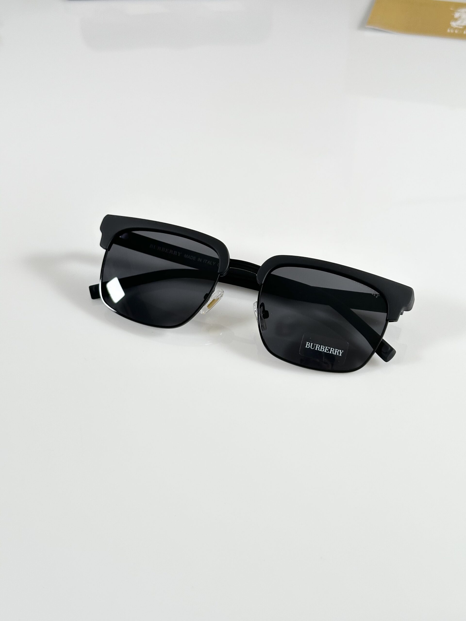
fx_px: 862
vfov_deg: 39.7
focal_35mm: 48
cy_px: 310
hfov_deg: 30.3
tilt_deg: -43.4
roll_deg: +2.1
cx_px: 233
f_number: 1.78
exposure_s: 1/100
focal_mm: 6.86
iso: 64
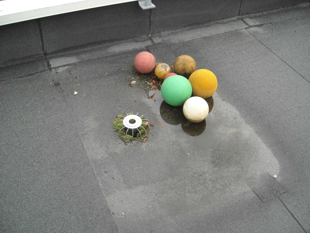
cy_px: 116
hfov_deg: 52.6
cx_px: 155
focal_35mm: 35
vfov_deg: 40.7
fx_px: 313
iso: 91
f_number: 2.8
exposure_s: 1/250
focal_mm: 5.7
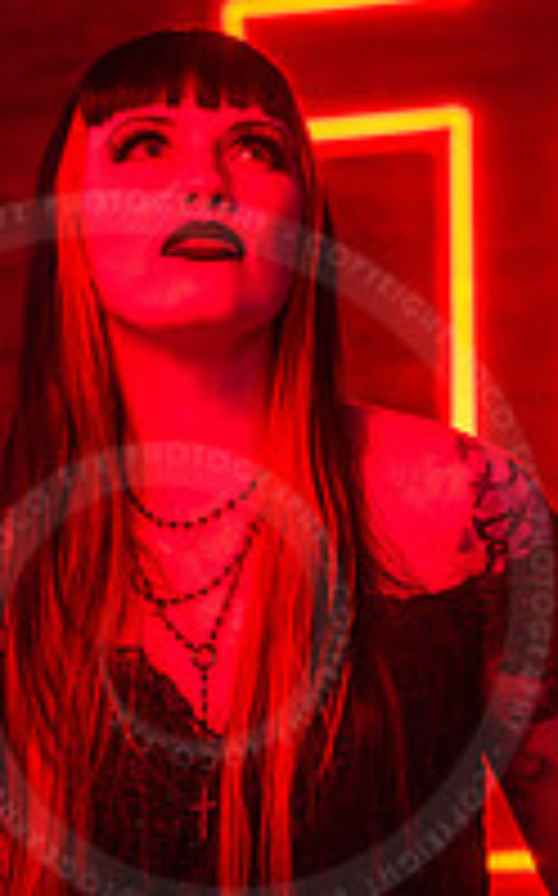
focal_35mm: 157
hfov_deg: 8.3
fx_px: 3828
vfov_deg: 13.3
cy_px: 738
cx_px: 243
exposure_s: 1/250
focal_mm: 68
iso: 1000
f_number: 2.5
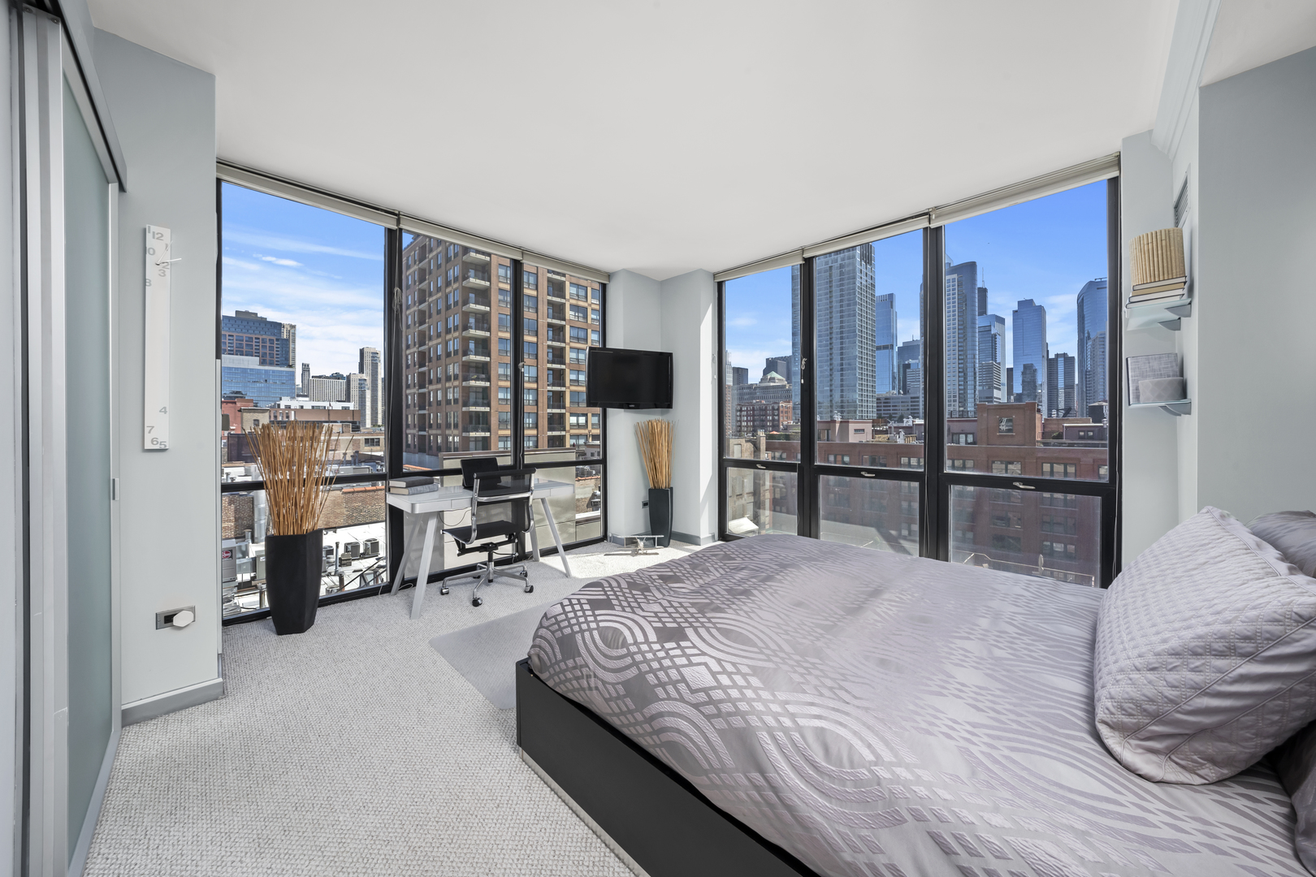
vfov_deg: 90.0
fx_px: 439
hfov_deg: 112.6
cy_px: 438
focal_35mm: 12
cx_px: 658
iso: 640
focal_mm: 12
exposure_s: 1/40
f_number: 14
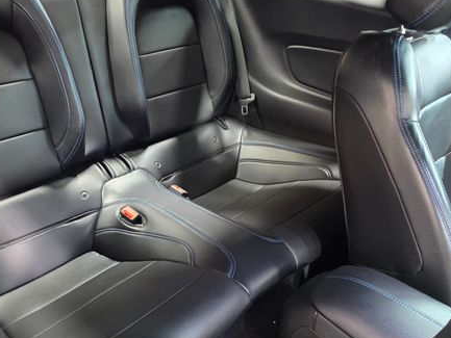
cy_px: 194
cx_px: 125
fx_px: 443
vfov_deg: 41.7
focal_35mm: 34
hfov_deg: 52.1
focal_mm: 6.3
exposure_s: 1/24
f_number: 1.7
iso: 1250
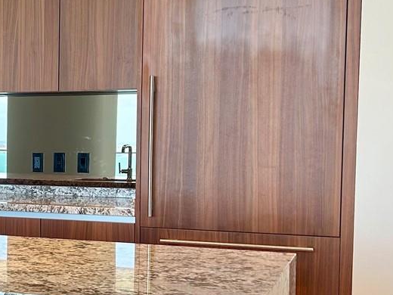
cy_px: 184
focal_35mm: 80
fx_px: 908
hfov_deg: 22.9
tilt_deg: -4.3
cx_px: -45
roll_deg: +1.1
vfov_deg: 18.4
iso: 80
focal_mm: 5.7
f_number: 1.5
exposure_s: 1/120
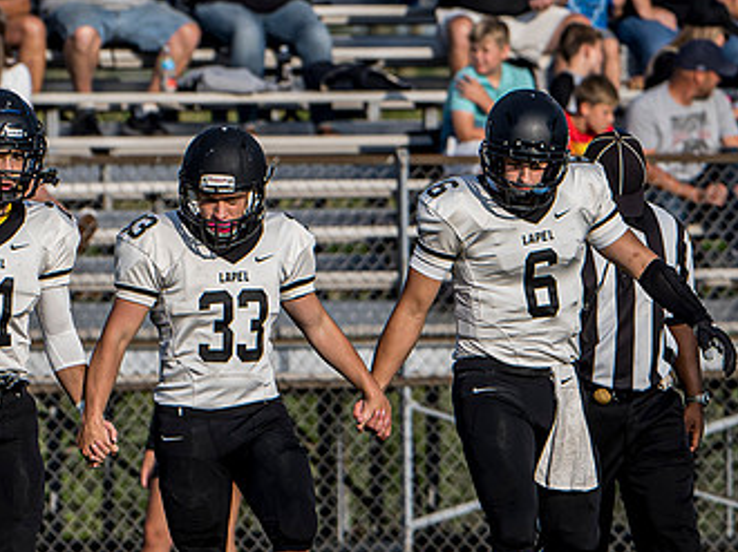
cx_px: 37
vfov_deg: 1.6
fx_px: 19749
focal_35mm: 927
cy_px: 315
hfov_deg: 2.1
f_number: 4
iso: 100
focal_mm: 200
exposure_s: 1/1000
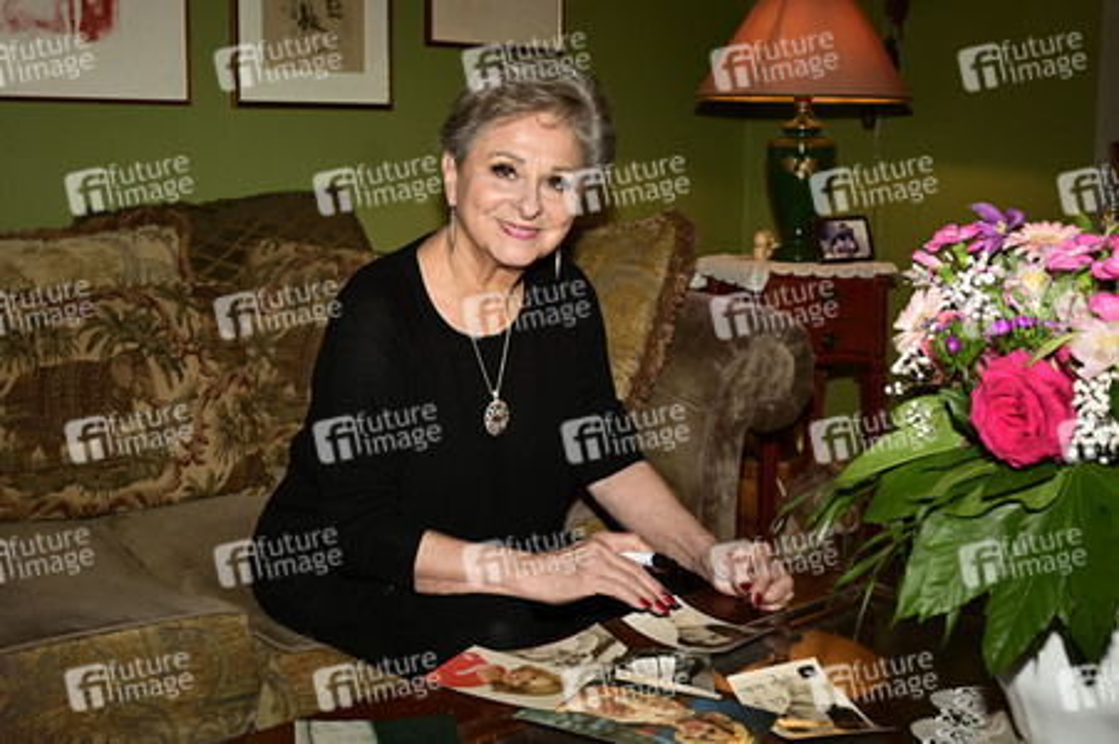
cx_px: 560
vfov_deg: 44.2
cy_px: 372
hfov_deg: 62.8
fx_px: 916
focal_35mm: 30
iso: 1000
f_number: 5.6
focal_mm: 29.5
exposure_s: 1/200
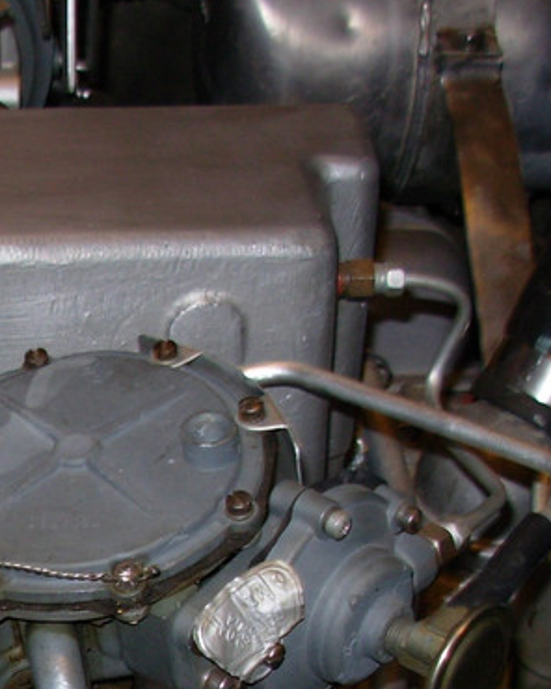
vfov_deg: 17.5
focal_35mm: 107
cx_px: -172
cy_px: 706
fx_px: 2181
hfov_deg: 13.8
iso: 50
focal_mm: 6.3
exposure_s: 1/32
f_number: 2.9
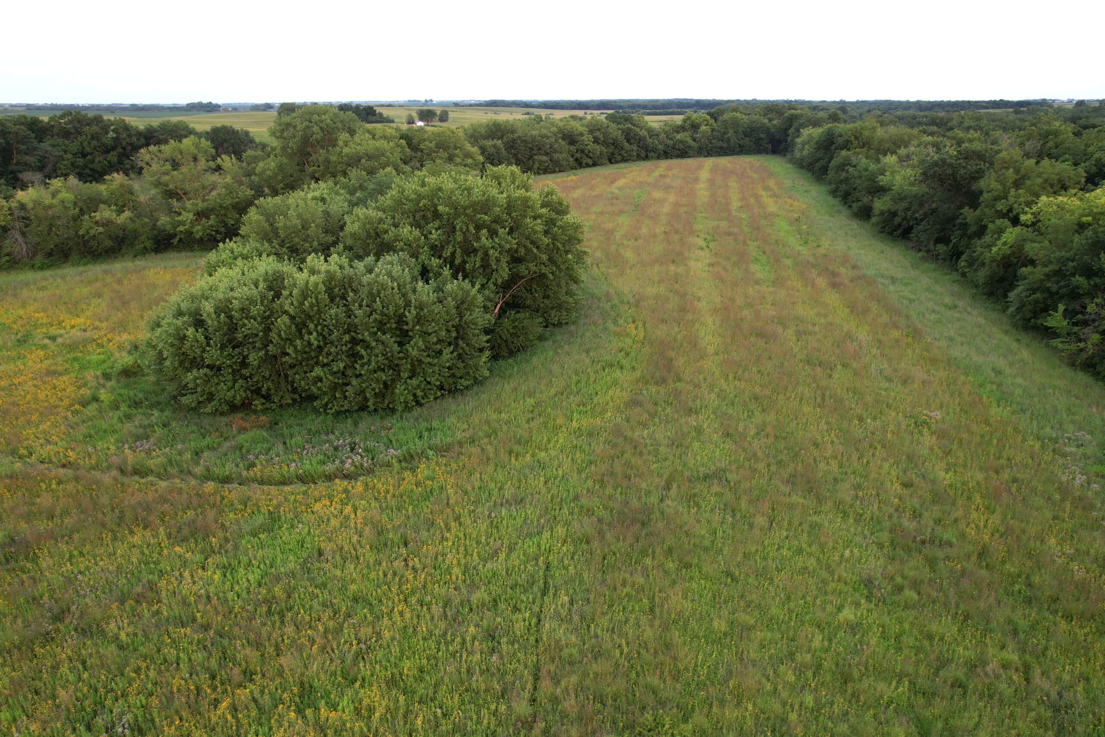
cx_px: 552
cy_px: 368
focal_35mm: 22
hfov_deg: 78.6
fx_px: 675
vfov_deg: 57.2
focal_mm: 8.4
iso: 120
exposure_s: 1/60
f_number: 2.8
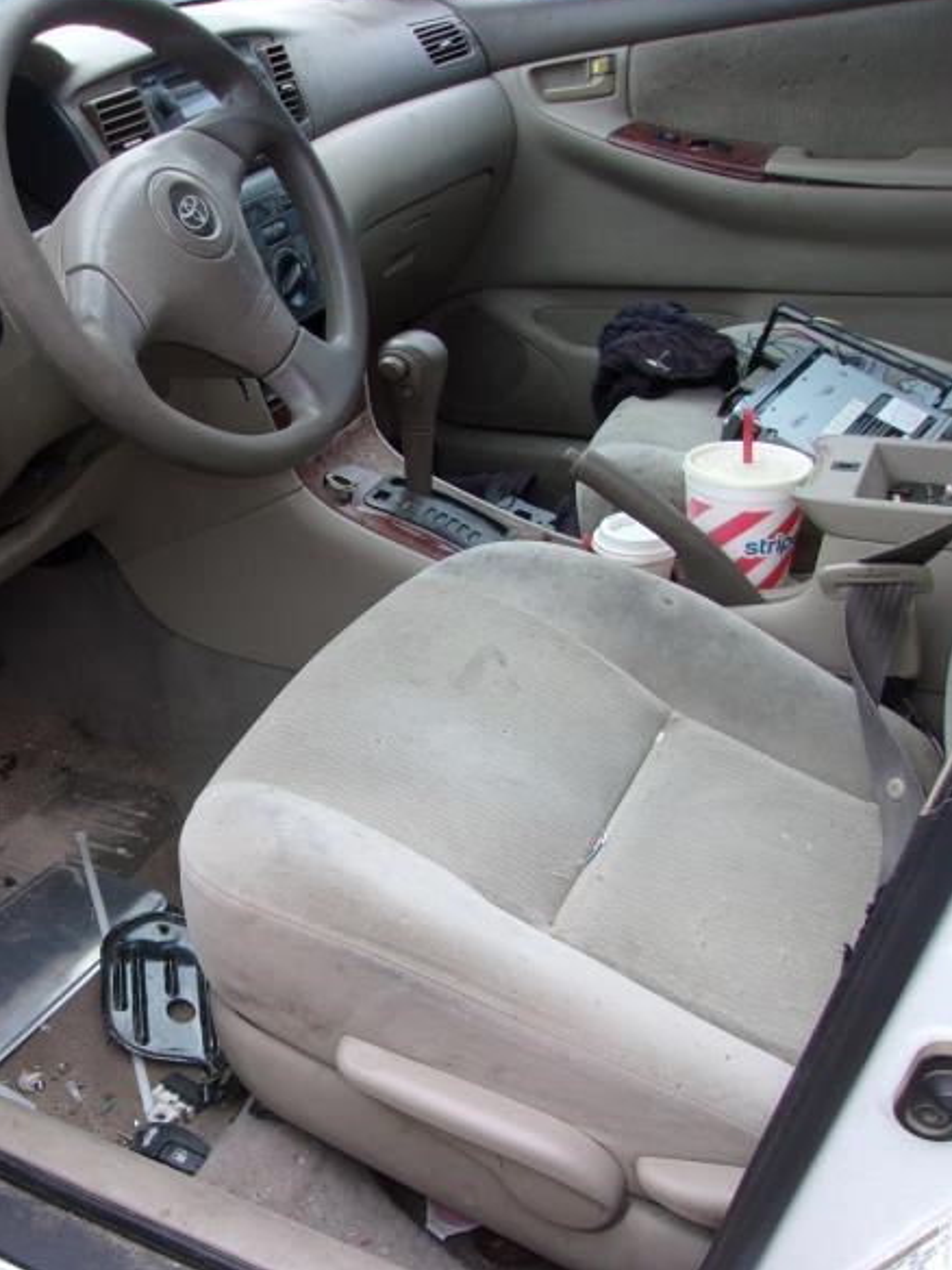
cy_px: 620
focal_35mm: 37
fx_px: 1357
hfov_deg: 37.4
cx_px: 204
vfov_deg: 50.1
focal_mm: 4.9
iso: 80
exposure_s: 1/110
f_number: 3
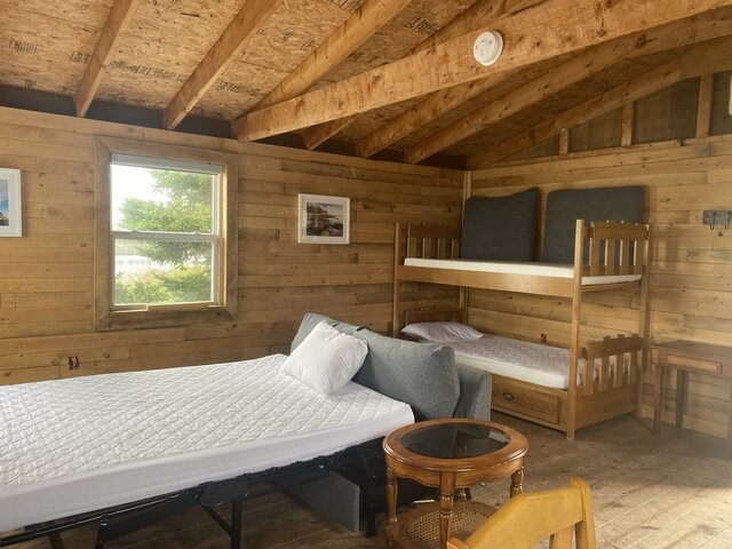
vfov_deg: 53.1
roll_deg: -0.1
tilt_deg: -5.6
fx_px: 550
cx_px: 366
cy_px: 274
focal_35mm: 26
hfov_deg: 67.3
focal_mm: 4.25
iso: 64
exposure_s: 1/121
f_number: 1.8
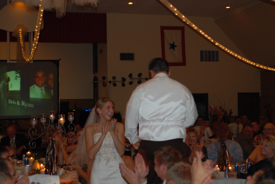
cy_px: 92
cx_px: 138
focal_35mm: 60
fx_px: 459
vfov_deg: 22.7
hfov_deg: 33.4
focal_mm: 40
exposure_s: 1/10
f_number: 2.8
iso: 100
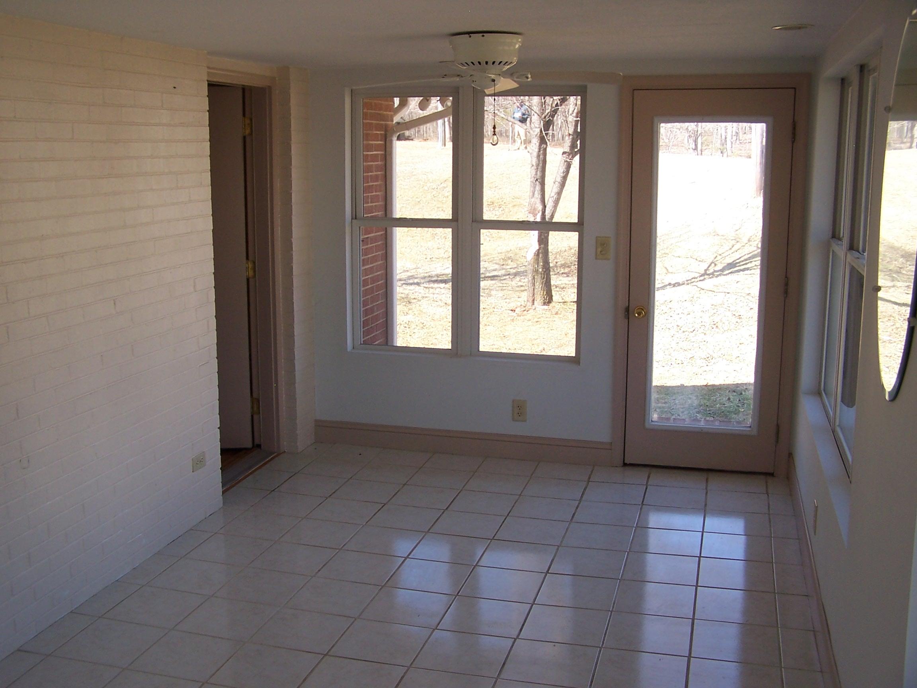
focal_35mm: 38
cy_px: 344
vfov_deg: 37.7
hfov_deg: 49.0
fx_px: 1007
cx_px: 458
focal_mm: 6.3
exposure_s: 1/125
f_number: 2.8
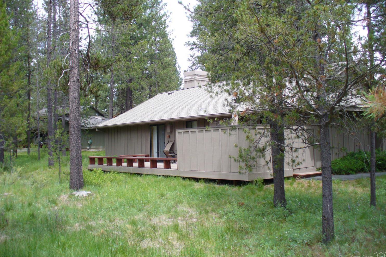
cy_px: 121
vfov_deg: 34.2
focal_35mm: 39
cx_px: 195
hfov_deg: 49.6
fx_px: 418
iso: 80
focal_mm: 6.1
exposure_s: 1/320
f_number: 2.8
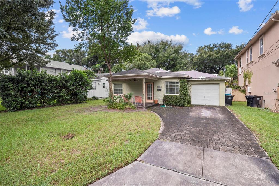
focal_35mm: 15
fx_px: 116
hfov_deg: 100.4
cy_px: 93
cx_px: 140
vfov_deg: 77.3
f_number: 9
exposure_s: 1/30
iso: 125
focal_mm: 10
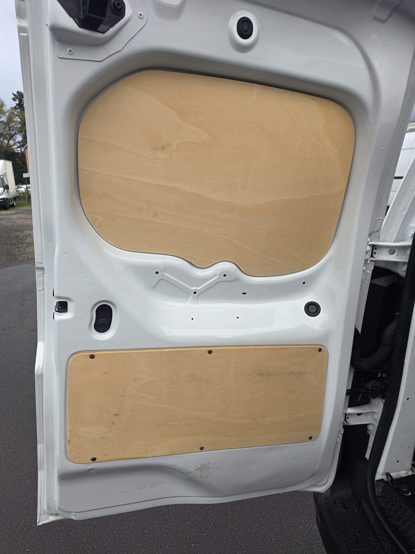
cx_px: 208
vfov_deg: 73.9
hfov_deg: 58.9
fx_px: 368
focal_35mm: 23
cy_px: 277
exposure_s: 1/359
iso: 25
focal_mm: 6.25
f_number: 1.7
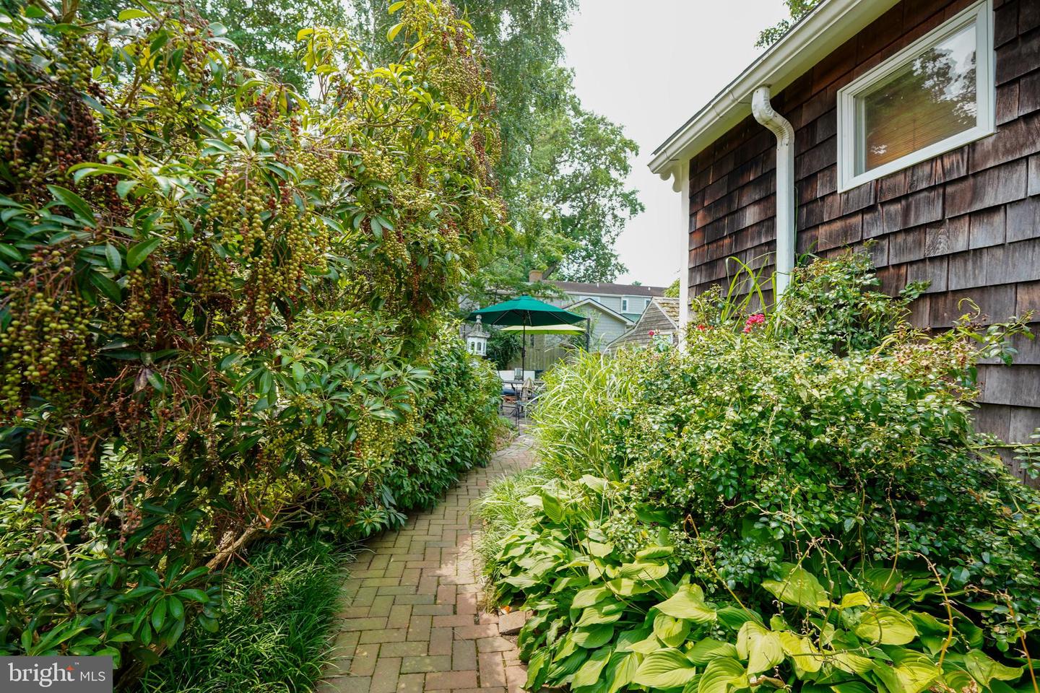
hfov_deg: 100.4
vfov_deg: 77.3
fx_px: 433
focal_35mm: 15
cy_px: 346
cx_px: 520
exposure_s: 1/60
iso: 100
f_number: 4.5
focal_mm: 10
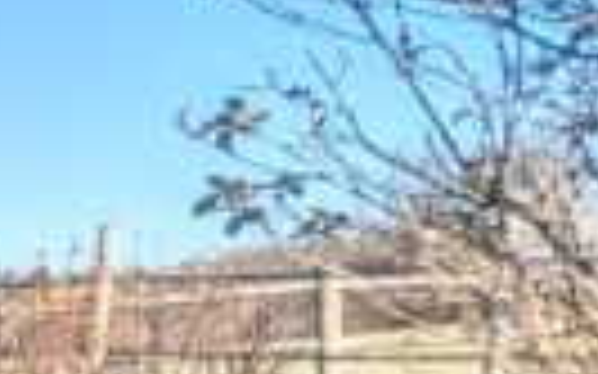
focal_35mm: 106
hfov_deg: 11.9
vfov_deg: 12.1
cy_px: 417
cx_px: -1115
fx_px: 1727
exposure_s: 1/1332
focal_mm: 1.95
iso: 48
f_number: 2.2
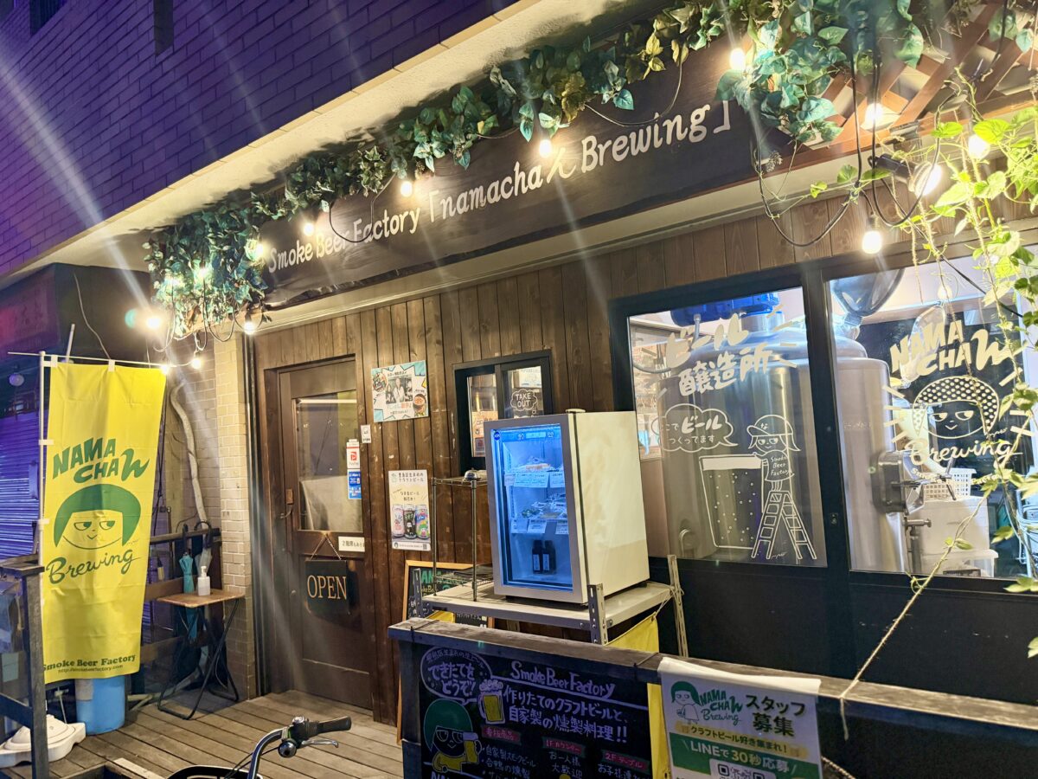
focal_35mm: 24
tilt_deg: +2.9
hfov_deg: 71.6
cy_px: 390
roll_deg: +3.5
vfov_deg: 56.8
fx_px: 720
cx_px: 519
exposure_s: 1/50
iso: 640
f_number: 1.78
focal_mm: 6.76
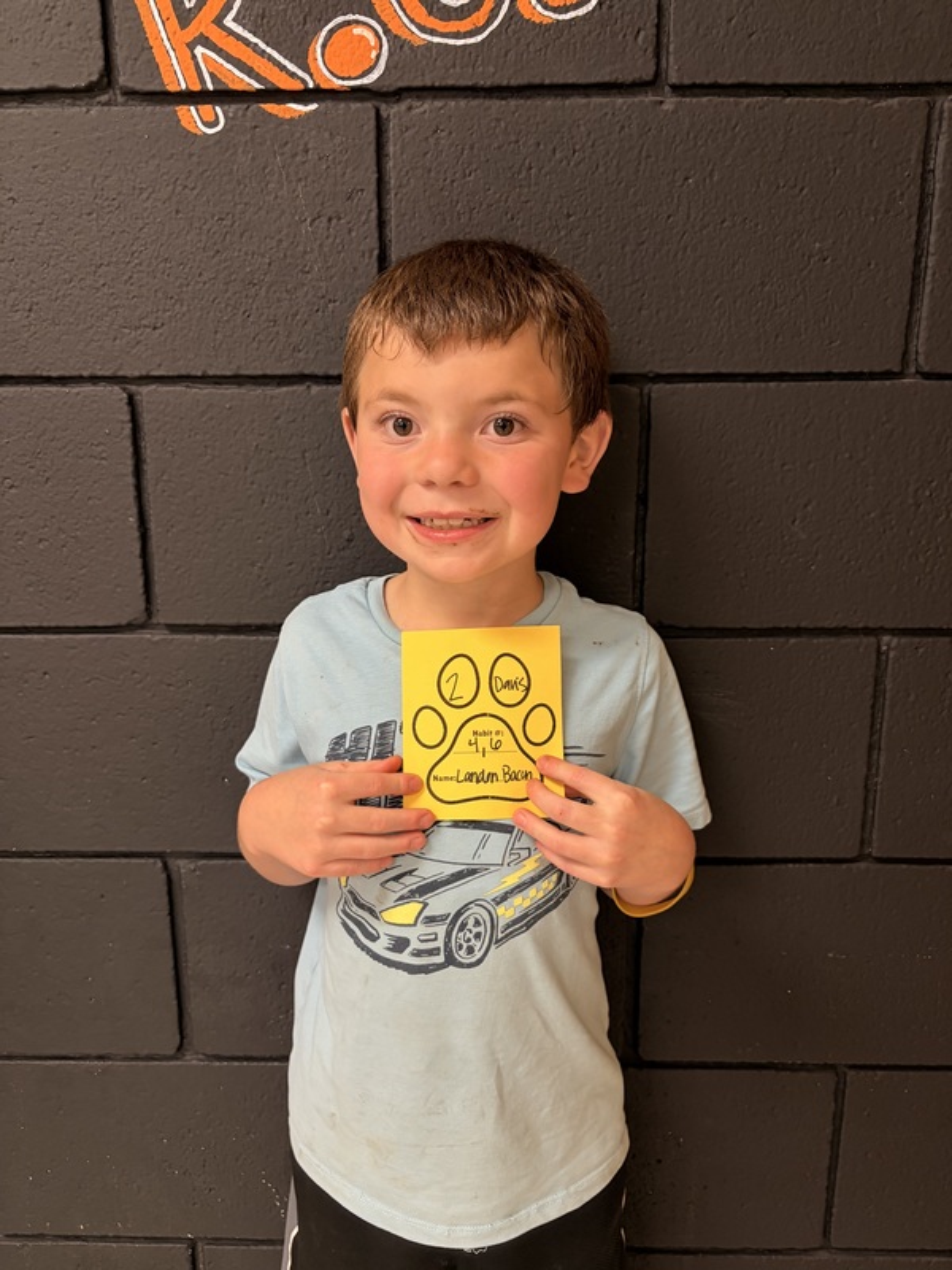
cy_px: 635
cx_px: 476
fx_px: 953
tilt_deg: -12.8
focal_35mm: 26
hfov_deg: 53.1
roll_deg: -0.2
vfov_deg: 67.3
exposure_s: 1/60
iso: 160
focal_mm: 5.96
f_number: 1.6
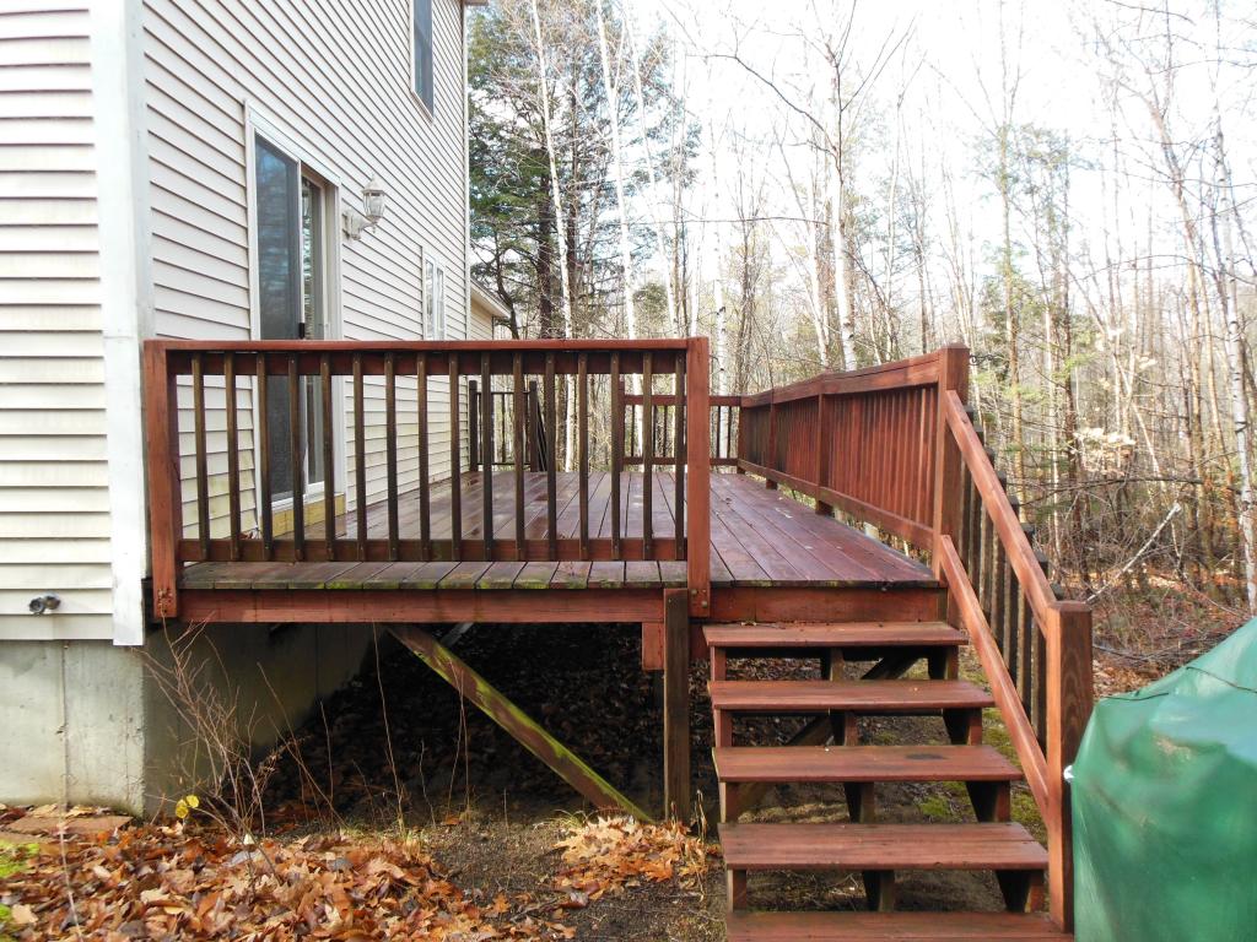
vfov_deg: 54.9
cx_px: 628
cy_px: 471
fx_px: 908
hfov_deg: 69.4
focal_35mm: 25
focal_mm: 4.5
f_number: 3.2
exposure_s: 1/250
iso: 250
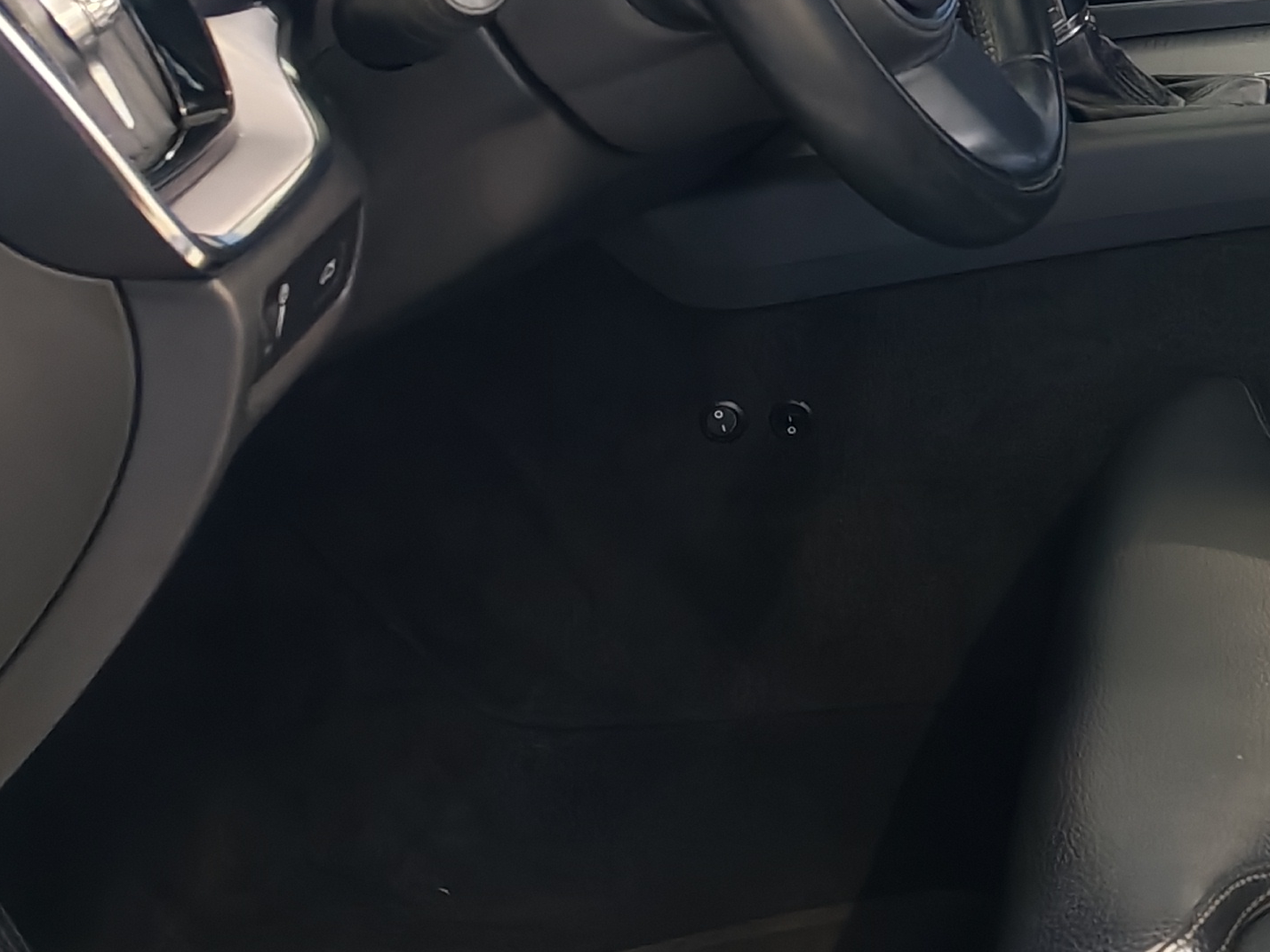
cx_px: 1454
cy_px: 129
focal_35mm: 86
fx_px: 3155
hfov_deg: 21.4
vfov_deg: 17.0
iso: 364
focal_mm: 6.12
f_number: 1.9
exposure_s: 1/100
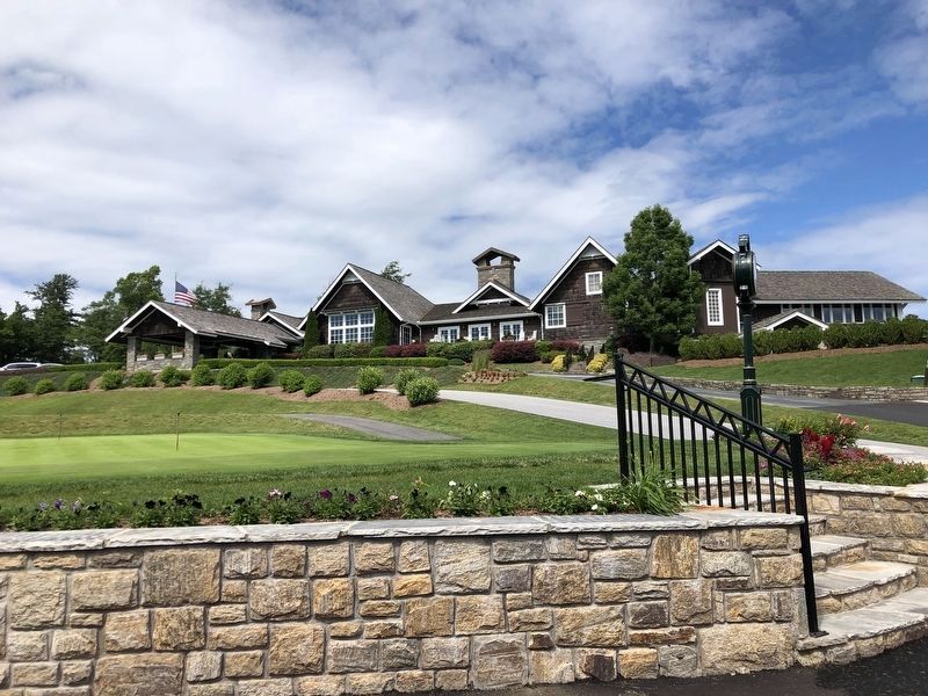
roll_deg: +1.7
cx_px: 464
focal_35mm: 28
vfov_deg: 49.7
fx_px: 751
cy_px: 348
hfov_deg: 63.4
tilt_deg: +7.8
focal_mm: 4
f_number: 1.8
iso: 25
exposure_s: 1/2667
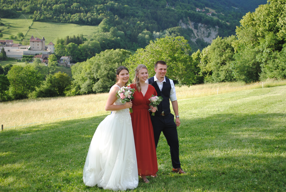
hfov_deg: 41.1
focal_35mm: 48
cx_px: 143
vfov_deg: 28.2
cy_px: 96
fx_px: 382
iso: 100
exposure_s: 1/160
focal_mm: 32
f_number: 6.3
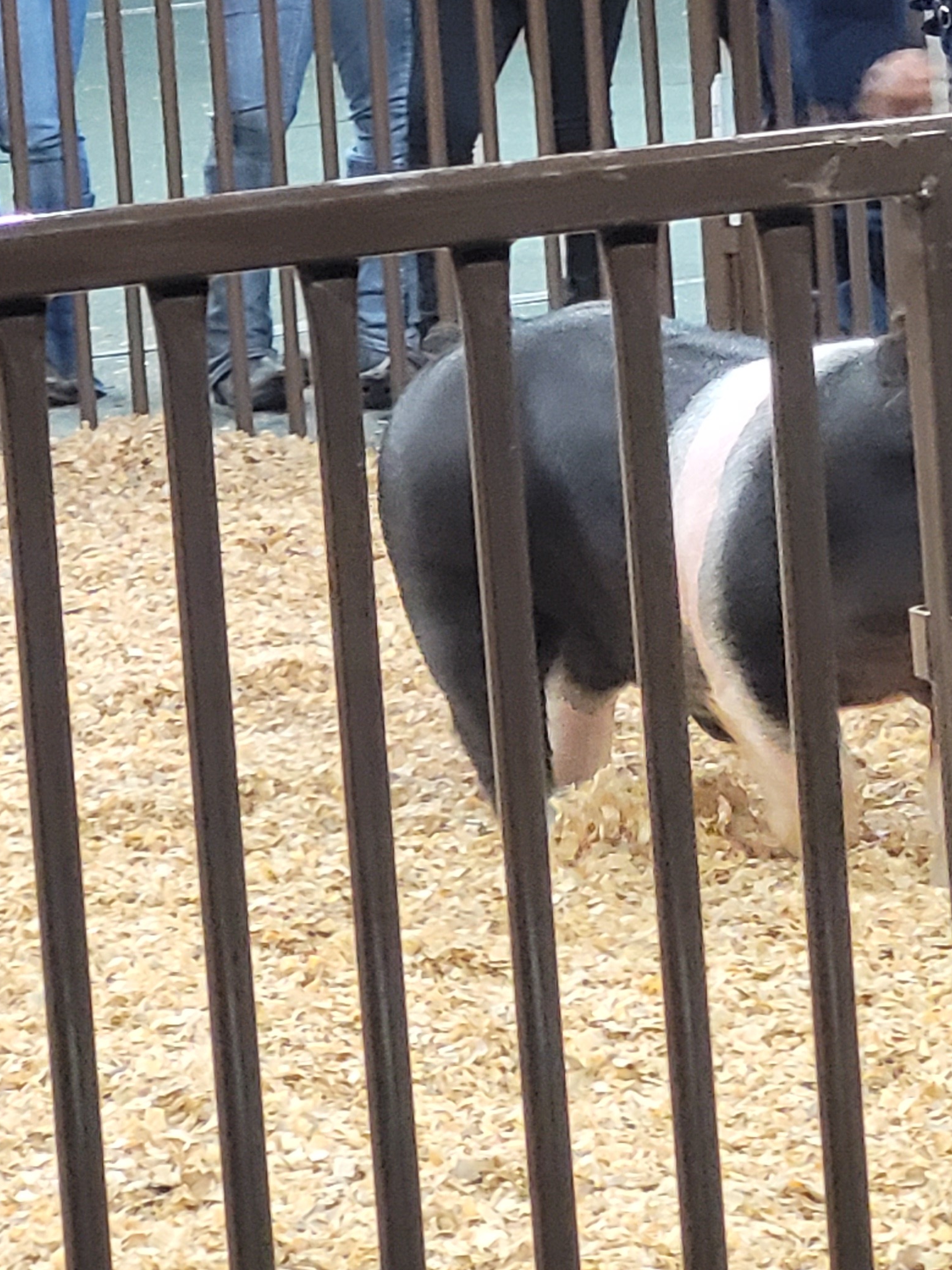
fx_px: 5465
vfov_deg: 13.2
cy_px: 153
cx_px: 822
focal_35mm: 149
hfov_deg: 9.9
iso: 200
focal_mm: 7.12
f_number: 2.4
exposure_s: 1/60
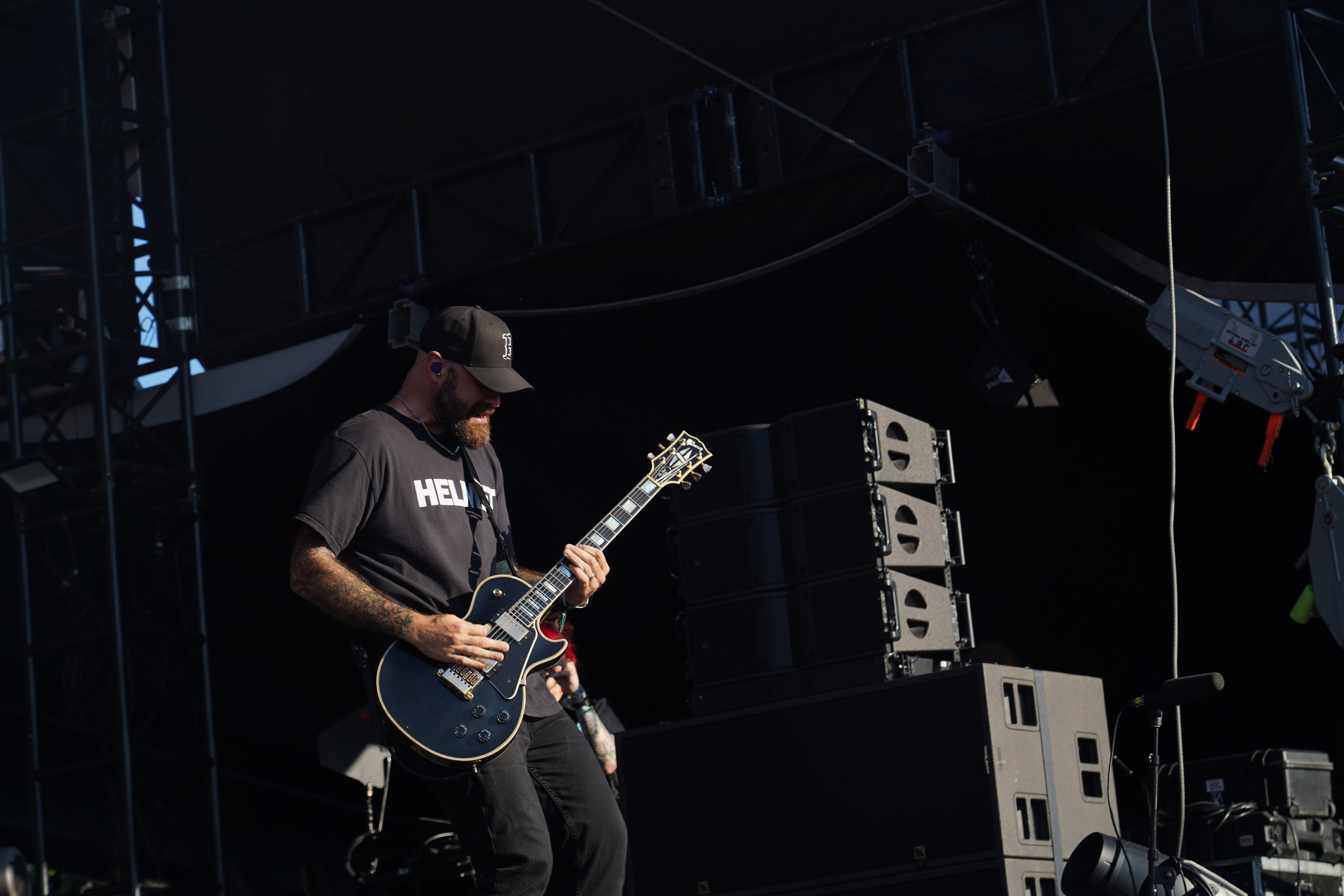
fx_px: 3920
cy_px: 448
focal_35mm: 105
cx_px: 672
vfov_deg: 13.0
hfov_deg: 19.5
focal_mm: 105
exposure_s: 1/320
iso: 100
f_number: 6.3
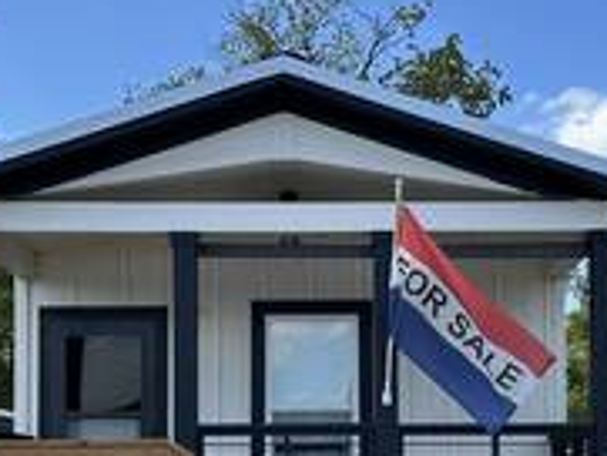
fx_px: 1193
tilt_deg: +3.8
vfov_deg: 21.2
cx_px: 329
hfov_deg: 28.5
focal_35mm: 68
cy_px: 409
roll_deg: -0.2
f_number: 1.78
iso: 80
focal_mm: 6.86
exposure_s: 1/2070
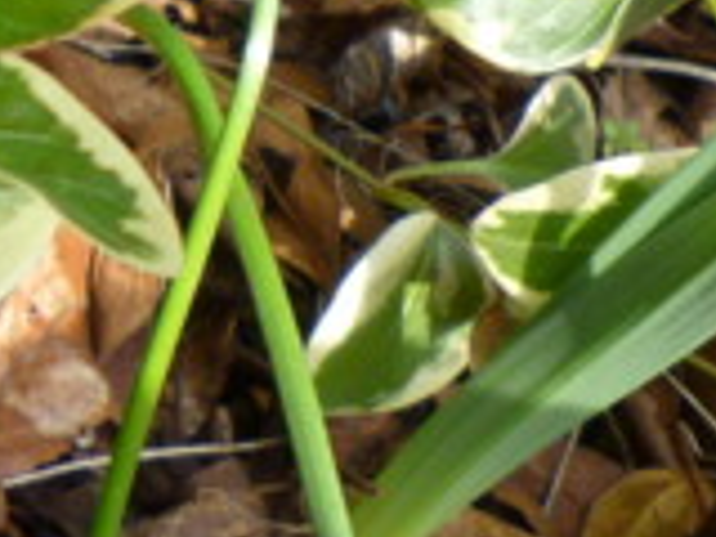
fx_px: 2586
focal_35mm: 125
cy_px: -300
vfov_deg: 11.3
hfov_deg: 13.5
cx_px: -703
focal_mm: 4.4
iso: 80
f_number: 2.8
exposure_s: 1/100
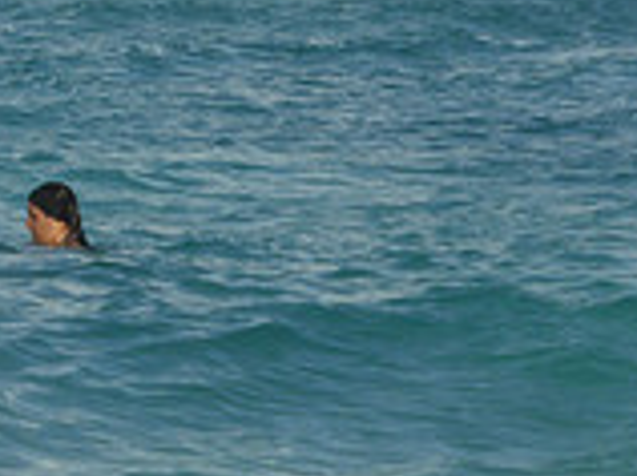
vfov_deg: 3.5
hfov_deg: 4.7
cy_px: -91
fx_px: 7772
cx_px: 24
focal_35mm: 423
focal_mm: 20.6
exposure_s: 1/500
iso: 100
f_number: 5.3
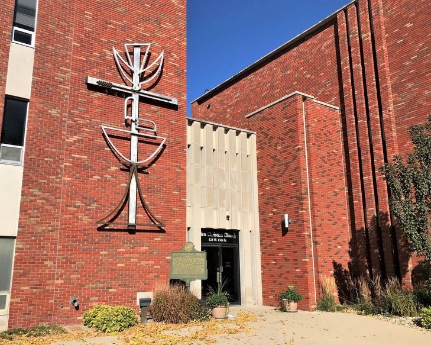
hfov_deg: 58.7
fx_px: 383
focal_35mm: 30
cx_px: 204
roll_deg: +2.5
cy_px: 177
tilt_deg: +12.6
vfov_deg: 48.5
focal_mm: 3.99
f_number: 1.8
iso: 20
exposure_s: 1/3831
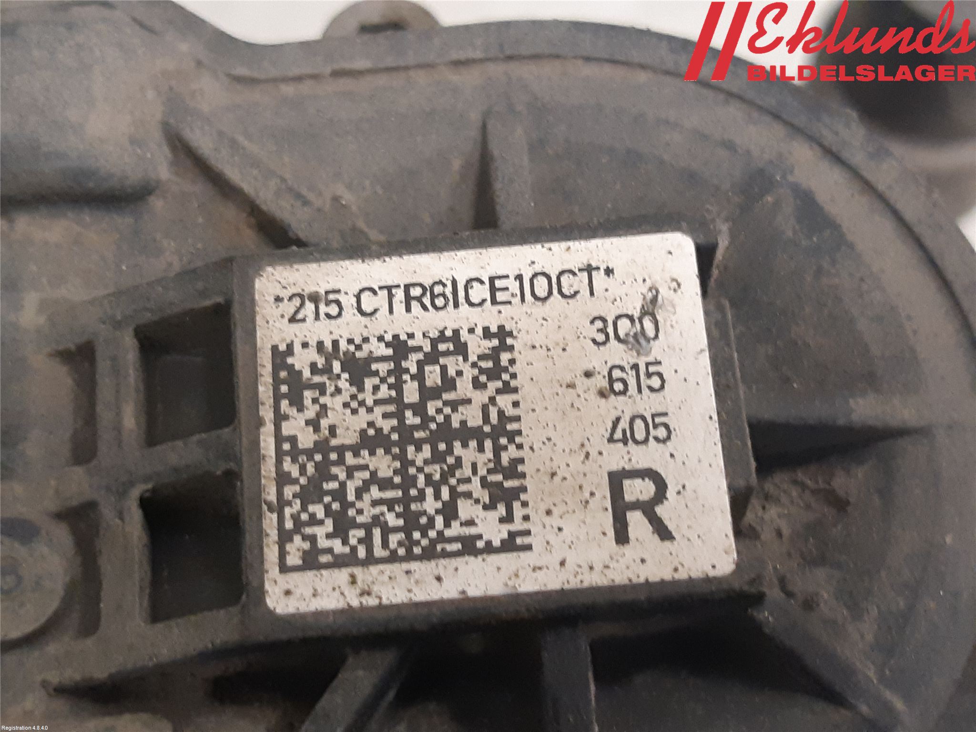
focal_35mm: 26
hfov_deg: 67.3
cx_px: 488
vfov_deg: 53.1
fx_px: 733
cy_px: 366
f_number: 1.7
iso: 250
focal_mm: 3.93
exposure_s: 1/50
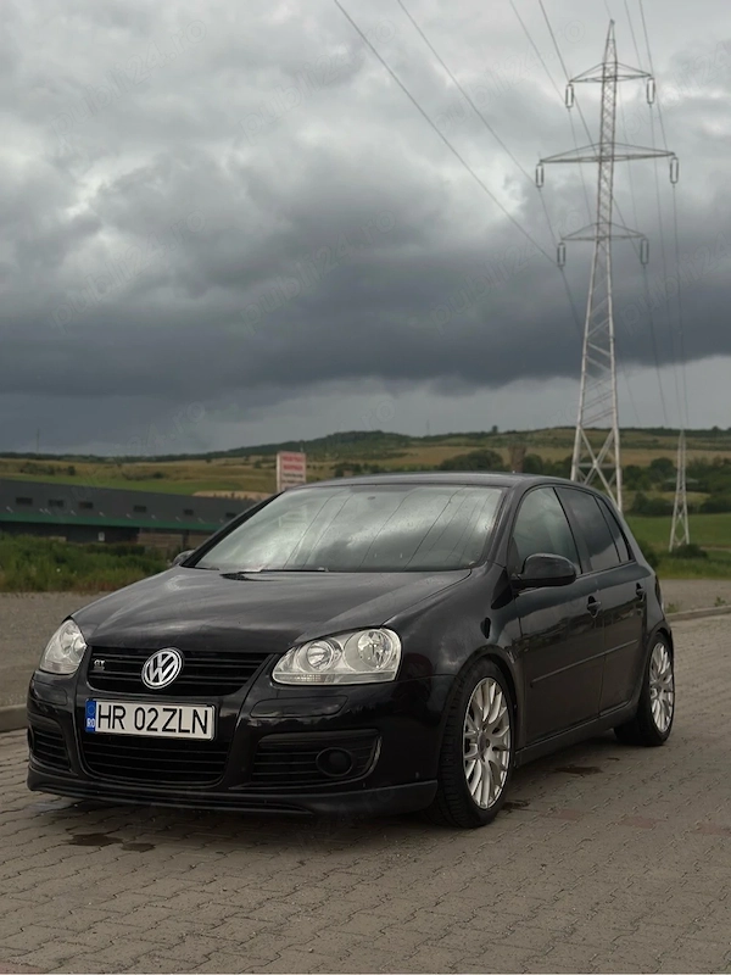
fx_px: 1352
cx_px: 366
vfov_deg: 39.7
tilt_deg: +3.6
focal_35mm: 48
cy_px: 488
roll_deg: -2.7
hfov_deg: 30.3
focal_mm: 6.86
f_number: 1.78
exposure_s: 1/1133
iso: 80
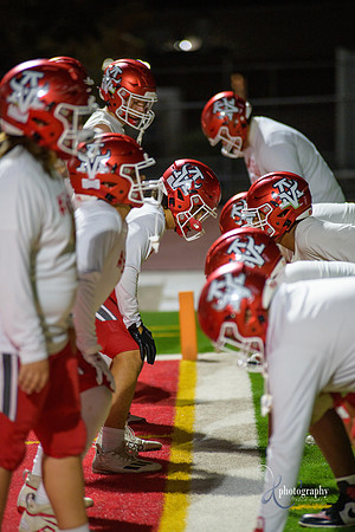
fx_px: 2958
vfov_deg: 10.3
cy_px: 266
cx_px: 178
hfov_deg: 6.9
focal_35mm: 200
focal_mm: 200
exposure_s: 1/250
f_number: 2.8
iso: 1250
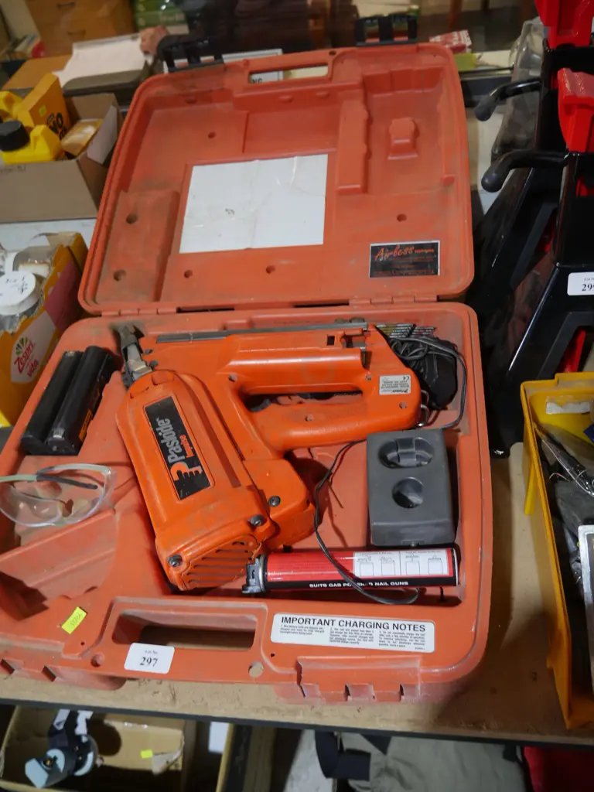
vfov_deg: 63.4
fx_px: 641
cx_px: 297
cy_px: 396
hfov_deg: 49.7
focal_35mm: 28
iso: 400
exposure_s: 1/60
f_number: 3.5
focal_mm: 14
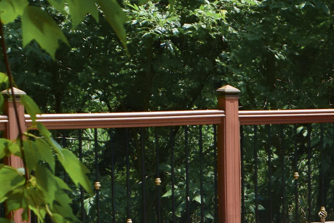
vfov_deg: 7.8
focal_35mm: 170
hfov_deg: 11.5
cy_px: 390
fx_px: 1578
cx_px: 528
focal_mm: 27
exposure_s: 1/400
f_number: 11
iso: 400
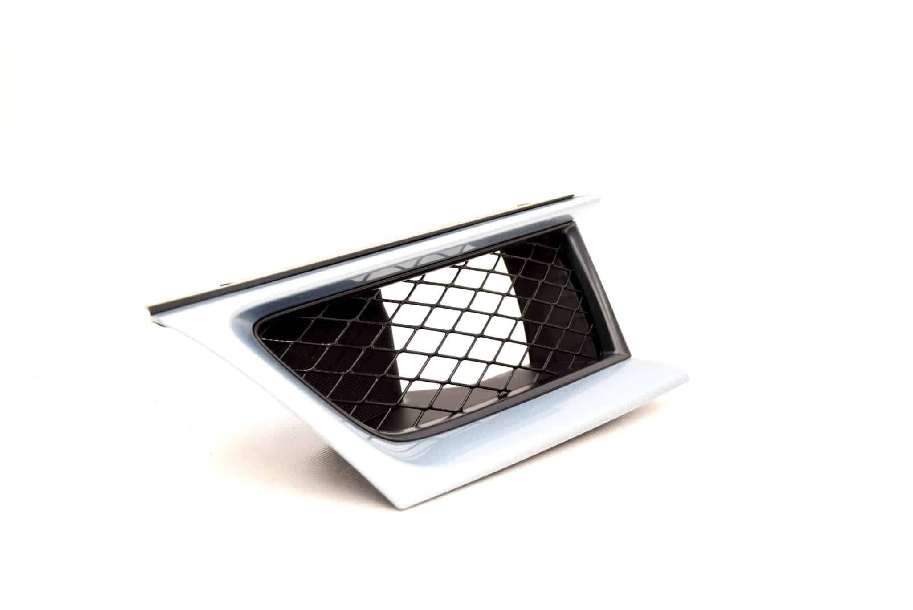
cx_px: 456
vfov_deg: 34.3
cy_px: 305
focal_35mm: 39
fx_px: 990
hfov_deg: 49.5
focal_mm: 26
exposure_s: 1/125
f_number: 5.6
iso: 400
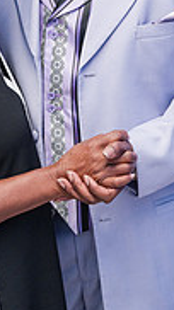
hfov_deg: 12.6
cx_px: 72
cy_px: 20
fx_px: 790
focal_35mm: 96
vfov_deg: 21.7
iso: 3200
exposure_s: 1/250
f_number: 4
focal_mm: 37
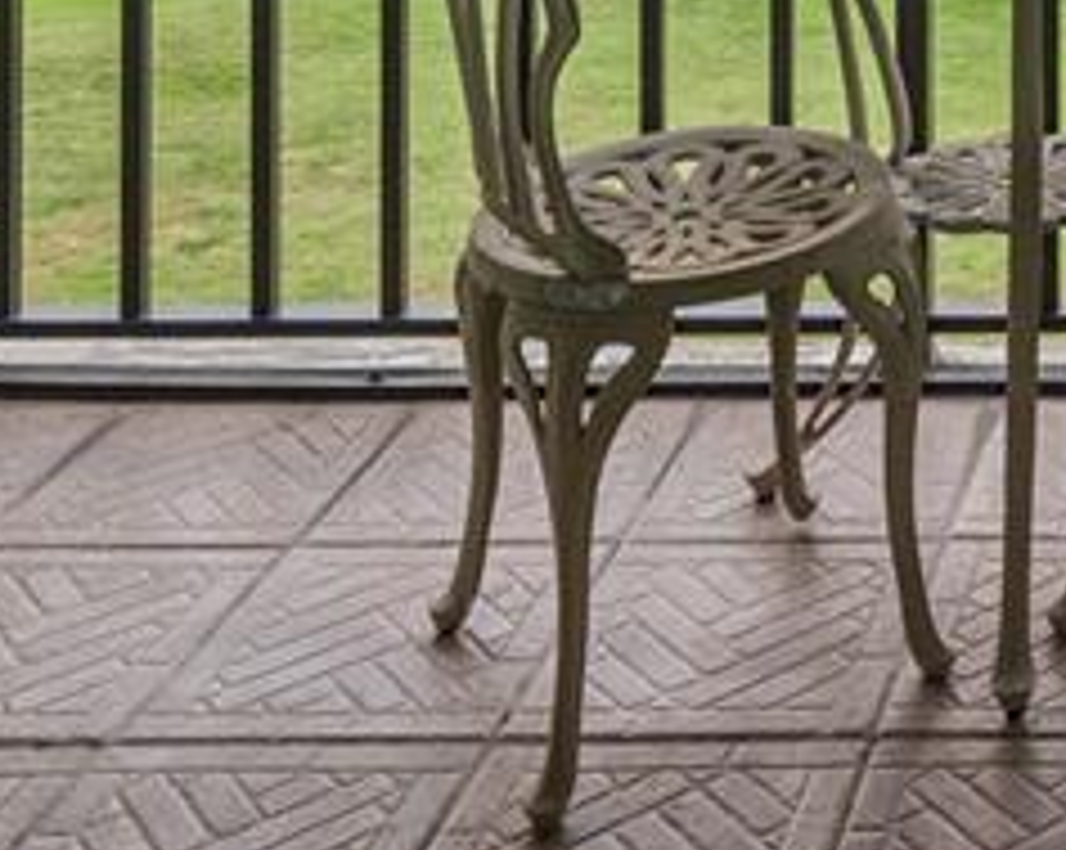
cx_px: 1408
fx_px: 2174
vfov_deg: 18.0
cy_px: -643
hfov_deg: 24.0
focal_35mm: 69
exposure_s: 1/320
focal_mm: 17
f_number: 16
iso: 800
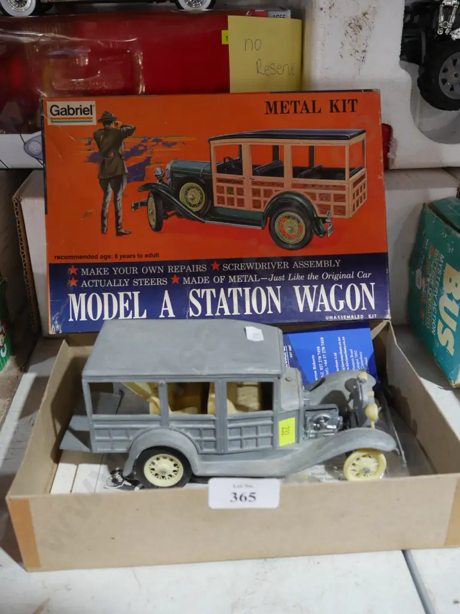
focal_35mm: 34
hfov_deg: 41.8
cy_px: 307
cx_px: 230
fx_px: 602
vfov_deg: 54.0
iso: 1000
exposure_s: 1/60
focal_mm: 17
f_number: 4
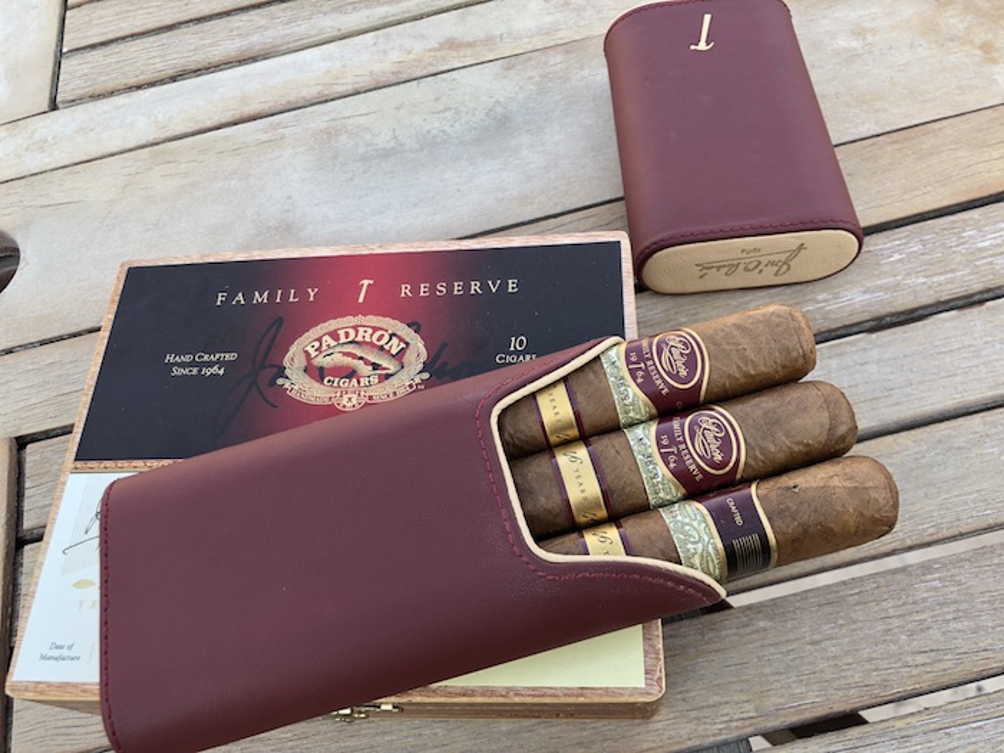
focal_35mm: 28
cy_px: 376
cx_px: 502
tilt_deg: -58.7
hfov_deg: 63.4
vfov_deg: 49.7
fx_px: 812
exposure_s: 1/154
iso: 20
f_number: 1.8
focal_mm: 4
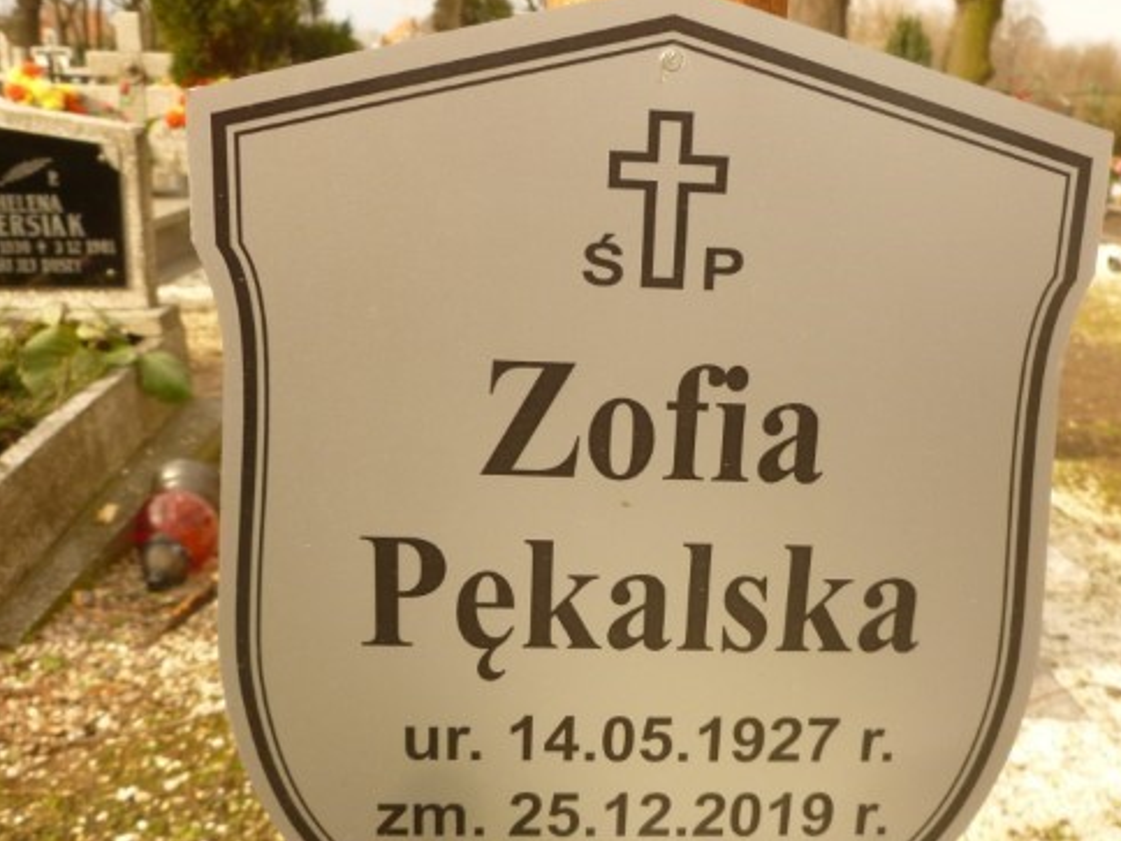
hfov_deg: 50.0
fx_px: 1198
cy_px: 547
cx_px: 625
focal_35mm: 37
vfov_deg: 38.3
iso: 200
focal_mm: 5
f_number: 3.3
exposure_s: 1/400
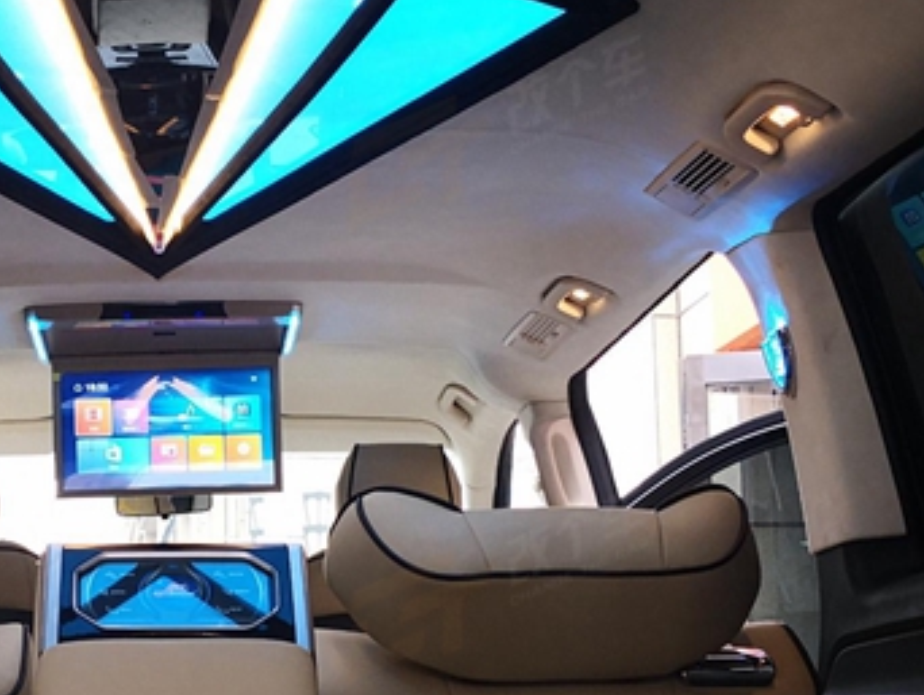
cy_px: 472
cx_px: 119
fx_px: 1897
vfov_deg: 20.7
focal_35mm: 71
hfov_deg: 26.6
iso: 100
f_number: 1.6
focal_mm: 3.95
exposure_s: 1/50
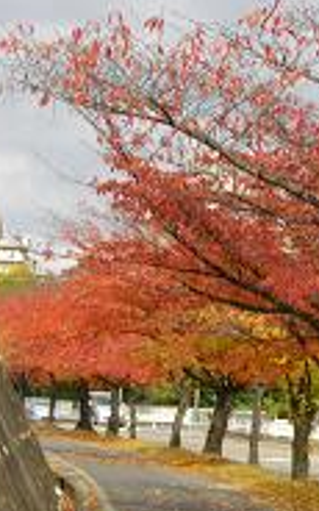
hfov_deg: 7.5
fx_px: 2406
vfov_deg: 12.1
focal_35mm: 173
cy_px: 247
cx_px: 370
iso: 100
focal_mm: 13.7
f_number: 4.6
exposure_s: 1/400
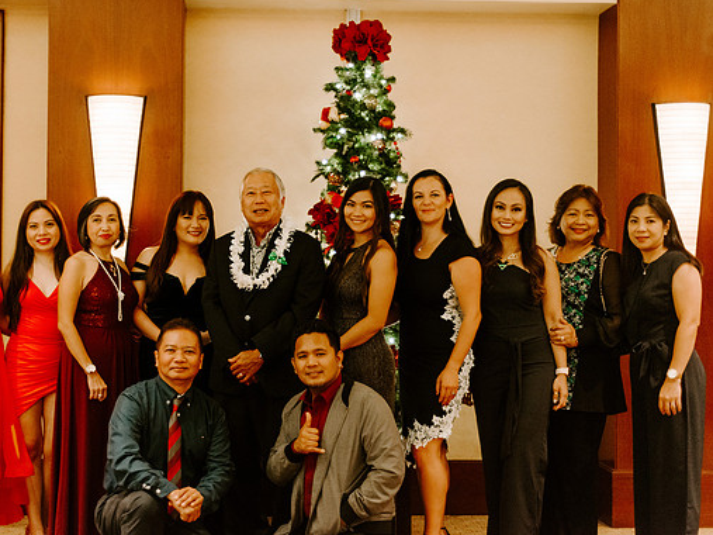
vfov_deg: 25.2
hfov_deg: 33.1
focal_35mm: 58
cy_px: 255
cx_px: 288
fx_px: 1194
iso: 2000
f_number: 2
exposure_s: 1/100
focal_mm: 50
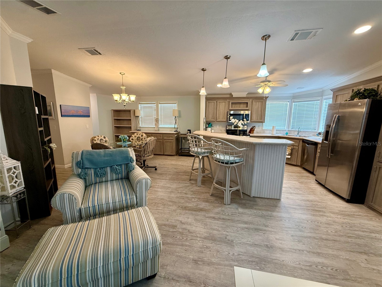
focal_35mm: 14
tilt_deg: -8.5
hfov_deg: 102.1
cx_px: 191
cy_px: 144
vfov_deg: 85.7
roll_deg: -0.6
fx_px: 154
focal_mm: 2.22
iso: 320
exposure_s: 1/120
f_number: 2.2
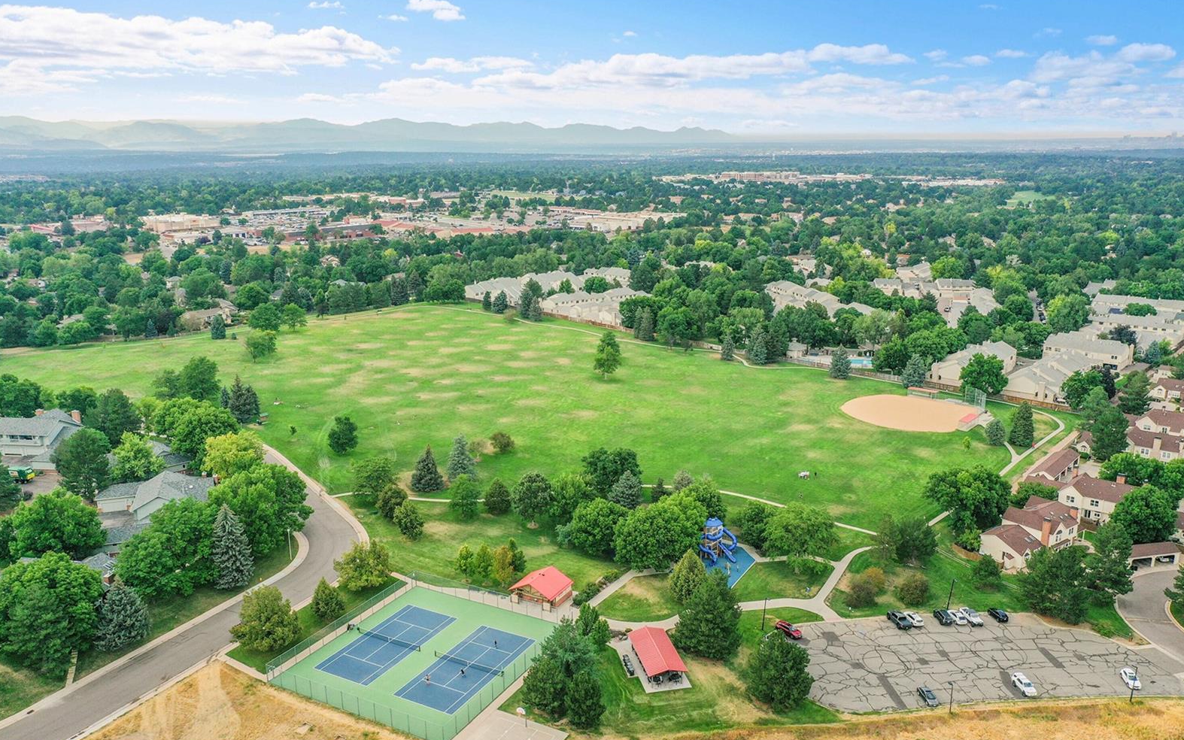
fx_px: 936
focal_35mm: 29
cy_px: 393
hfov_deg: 64.6
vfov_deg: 43.1
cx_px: 587
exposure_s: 1/320
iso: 100
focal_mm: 10.26
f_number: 5.6
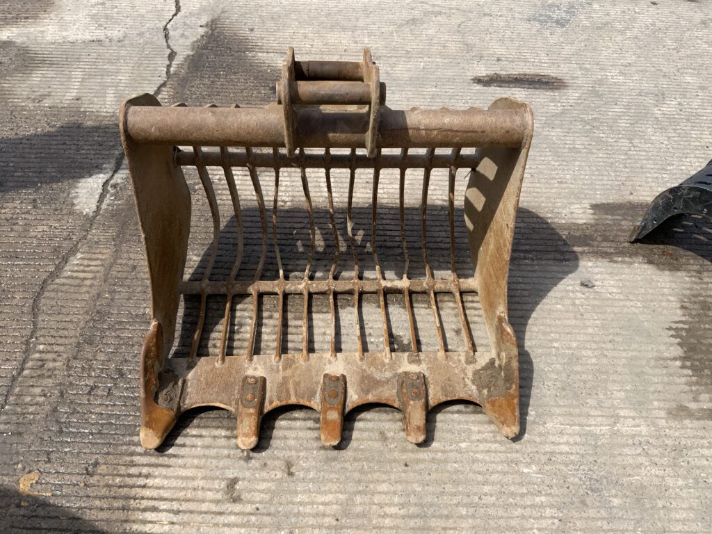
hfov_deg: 61.7
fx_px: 596
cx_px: 356
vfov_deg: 48.2
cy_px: 267
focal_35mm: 29
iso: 16
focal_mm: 3
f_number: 1.8
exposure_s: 1/1412
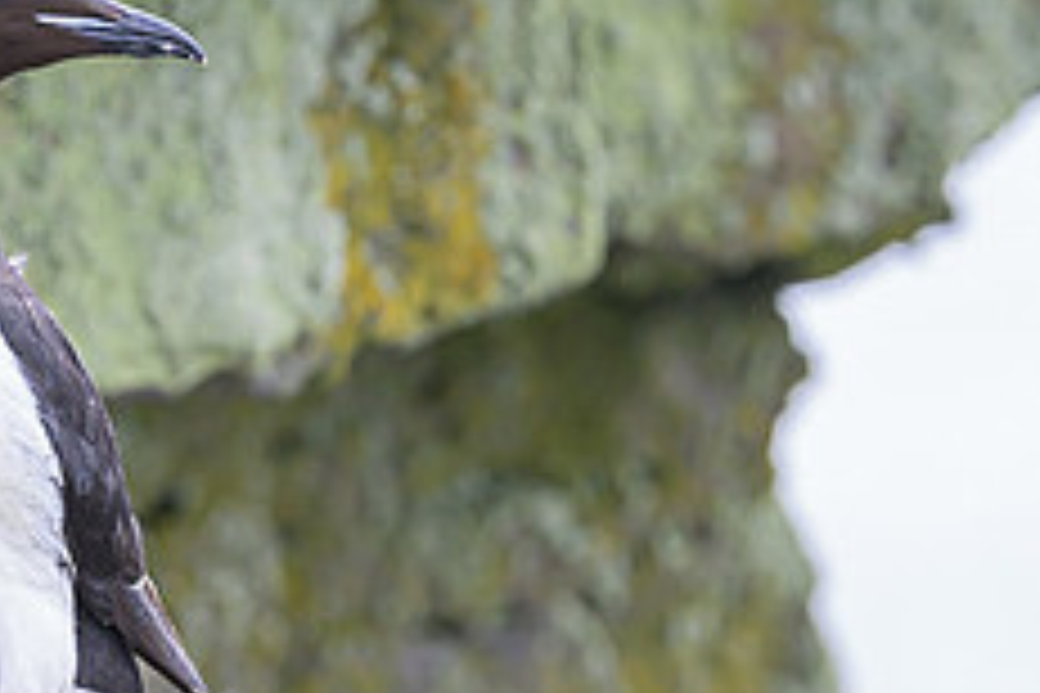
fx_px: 30475
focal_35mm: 1055
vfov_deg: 1.3
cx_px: -177
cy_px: 248
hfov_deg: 2.0
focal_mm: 400
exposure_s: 1/640
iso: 800
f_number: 8
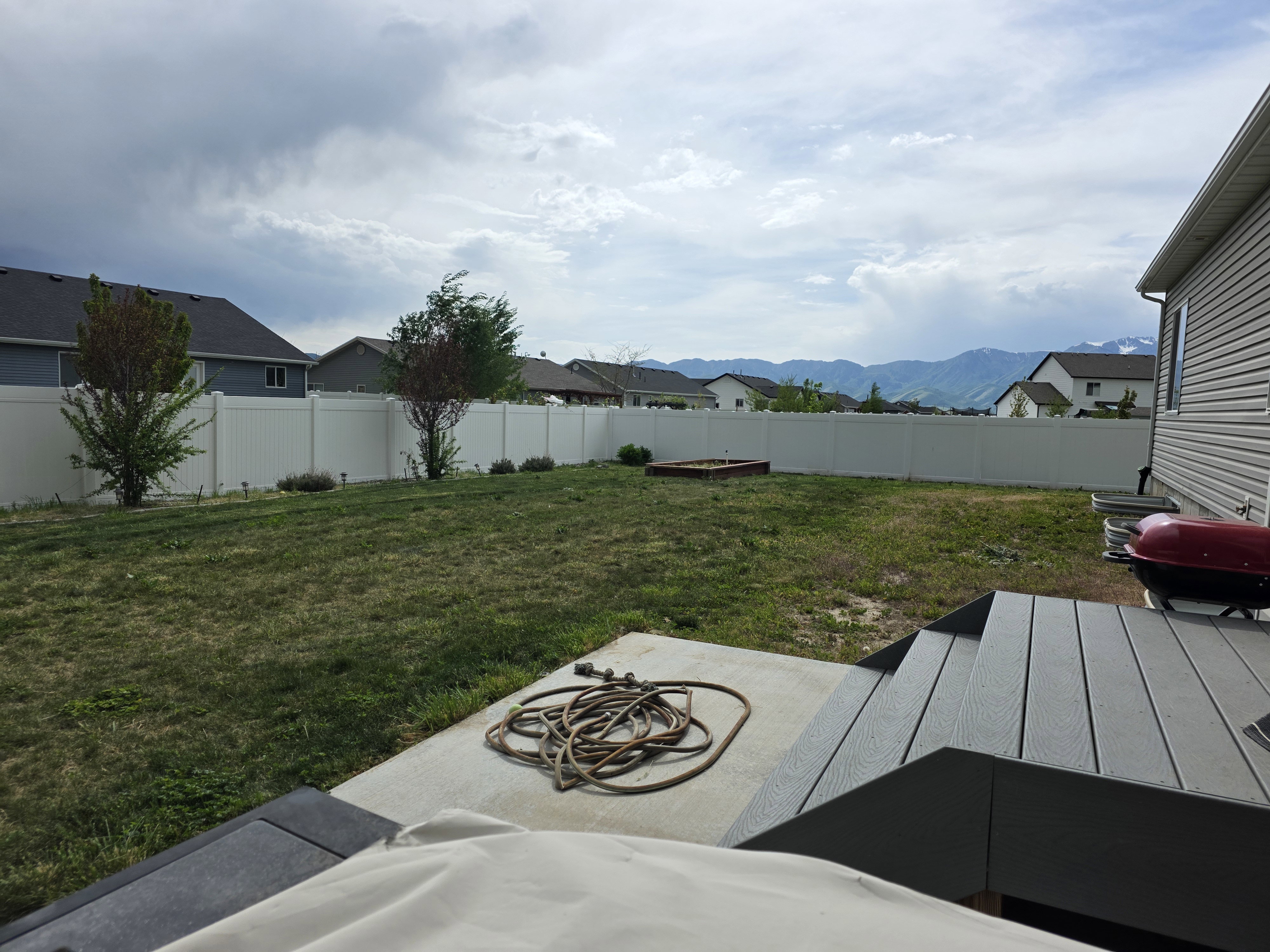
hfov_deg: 73.9
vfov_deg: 58.9
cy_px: 476
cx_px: 635
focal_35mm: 23
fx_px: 844
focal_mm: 6.3
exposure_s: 1/7944
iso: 64
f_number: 1.7
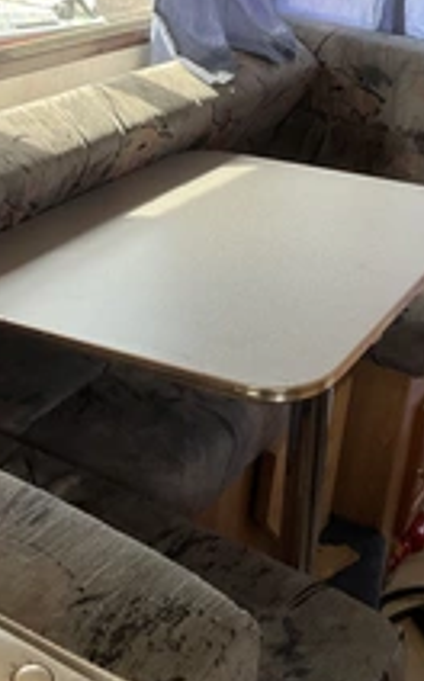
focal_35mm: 58
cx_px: 180
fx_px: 1075
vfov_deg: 34.8
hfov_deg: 22.3
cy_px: 225
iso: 50
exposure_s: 1/122
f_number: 1.8
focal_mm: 3
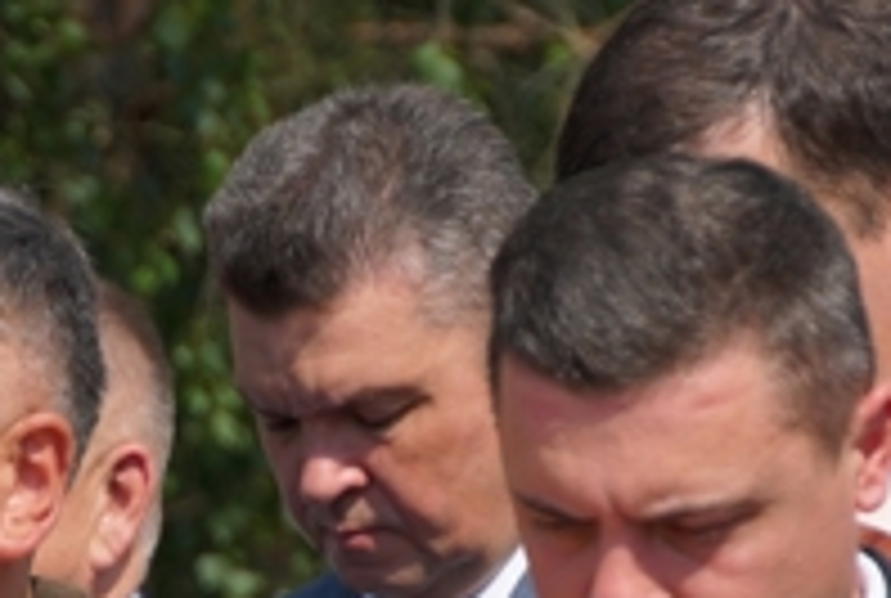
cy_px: 917
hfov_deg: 3.6
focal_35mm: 566
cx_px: -245
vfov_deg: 2.4
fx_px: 14040
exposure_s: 1/500
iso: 100
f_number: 5.6
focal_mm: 100
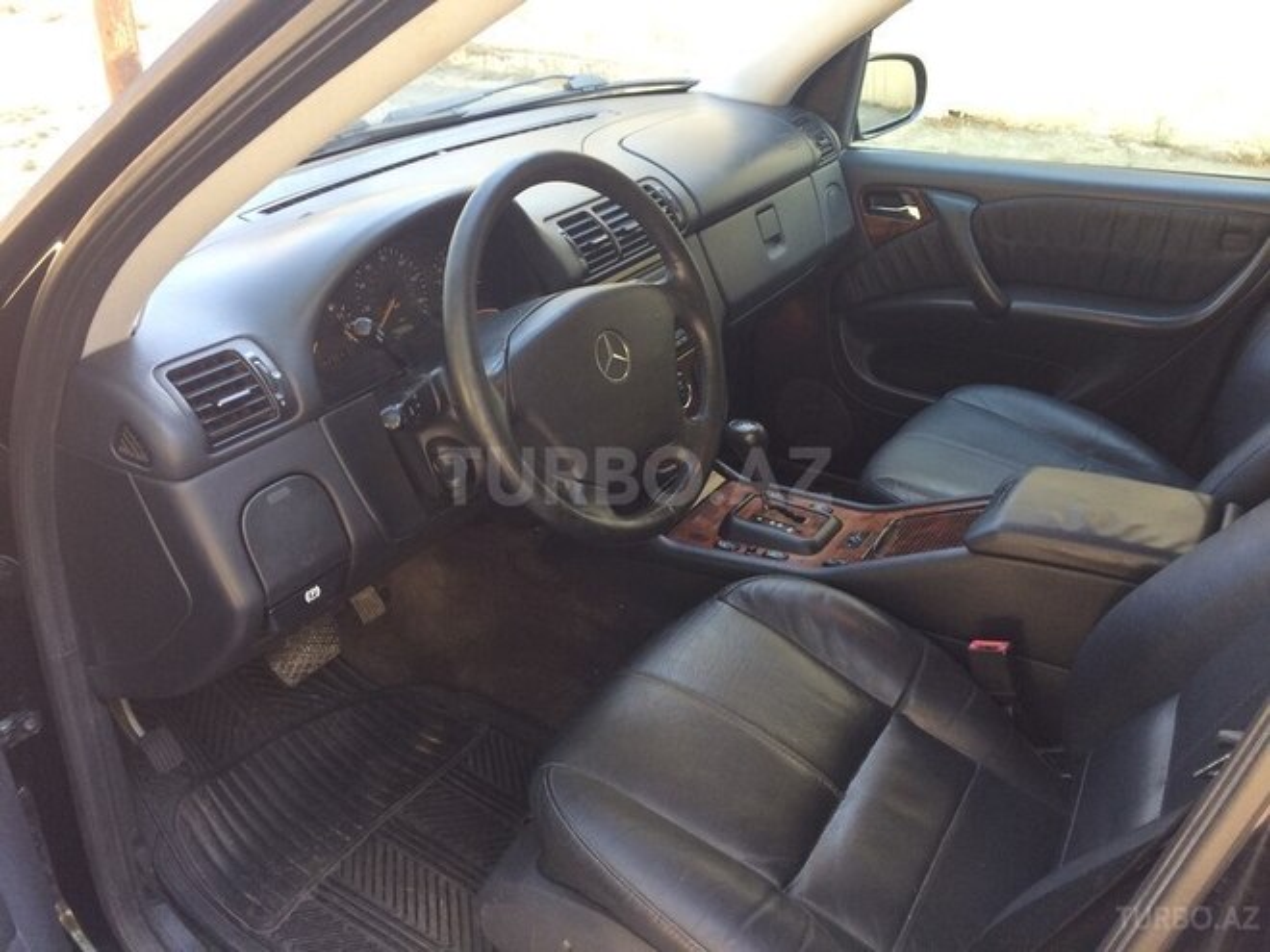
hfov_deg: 61.7
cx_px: 635
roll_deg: +0.4
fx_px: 1064
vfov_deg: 48.2
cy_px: 476
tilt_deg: -30.1
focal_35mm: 29
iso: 40
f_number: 2.2
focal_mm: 4.15
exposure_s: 1/33
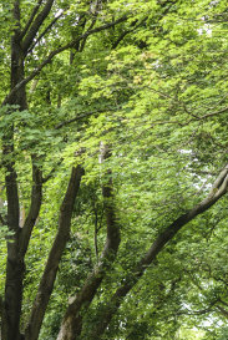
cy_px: 370
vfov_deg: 8.7
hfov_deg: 5.9
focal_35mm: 235
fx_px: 2224
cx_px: 234
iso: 200
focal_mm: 105
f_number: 2.5
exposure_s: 1/100
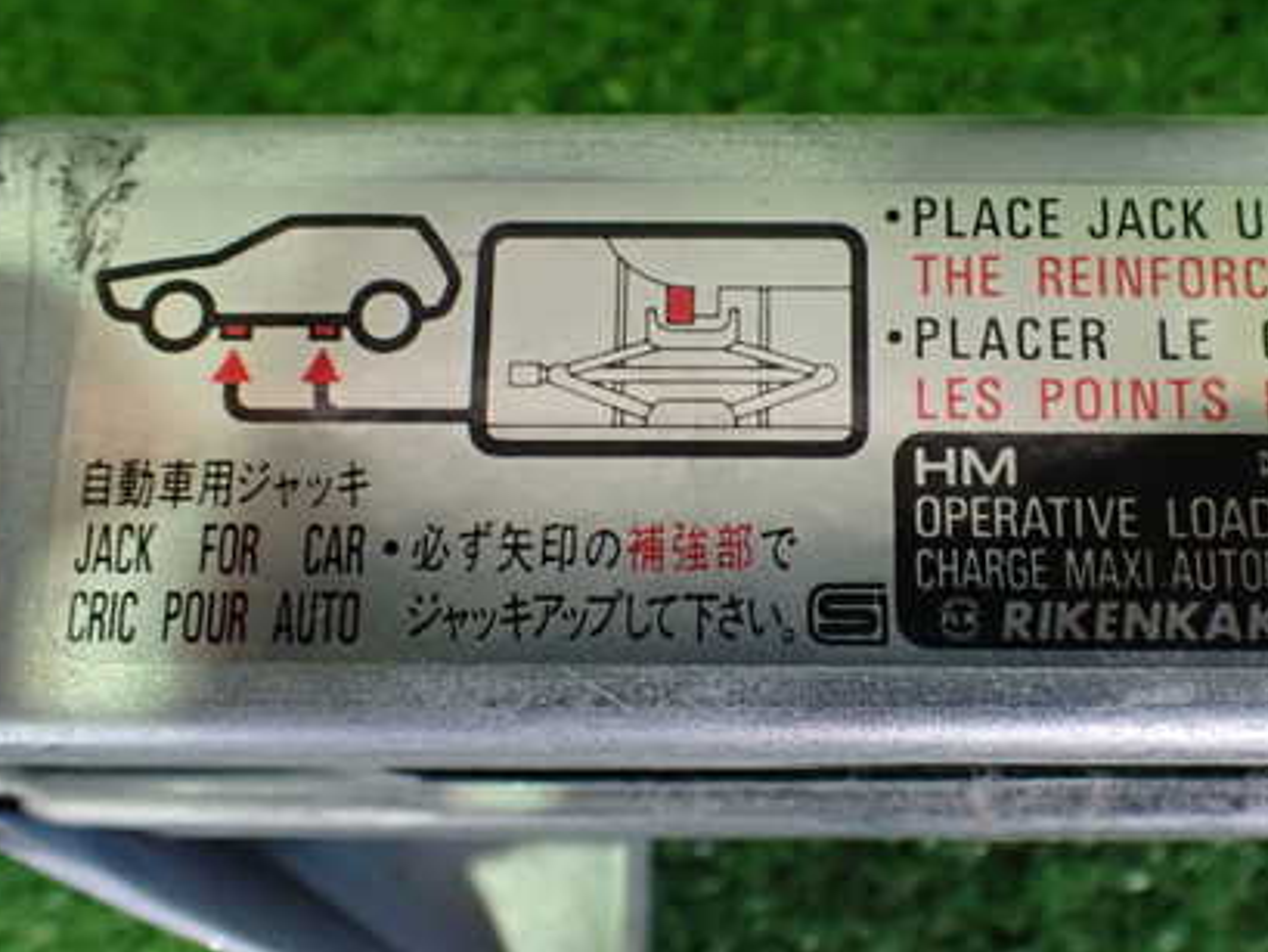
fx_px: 1612
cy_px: 412
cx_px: 781
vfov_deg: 32.8
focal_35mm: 44
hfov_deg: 42.7
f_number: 2.3
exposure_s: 1/50
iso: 800
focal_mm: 5.4
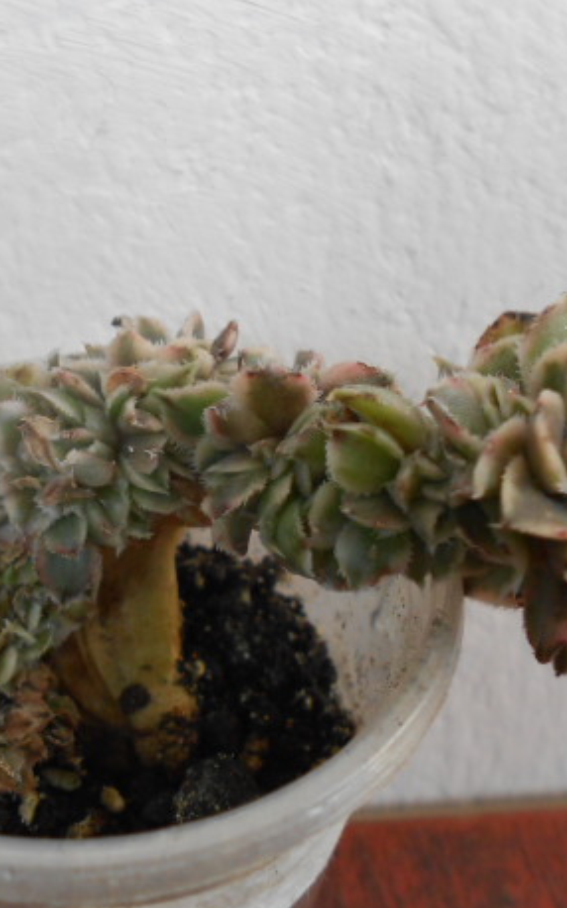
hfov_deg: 29.7
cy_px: 458
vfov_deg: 46.2
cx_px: 198
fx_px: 1064
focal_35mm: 43
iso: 200
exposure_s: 1/30
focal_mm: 5.3
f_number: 3.4
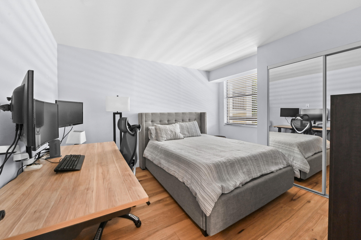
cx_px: 180
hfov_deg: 104.3
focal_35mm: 14
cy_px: 120
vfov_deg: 81.1
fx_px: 140
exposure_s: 1/20
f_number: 9
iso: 1000
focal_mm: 14
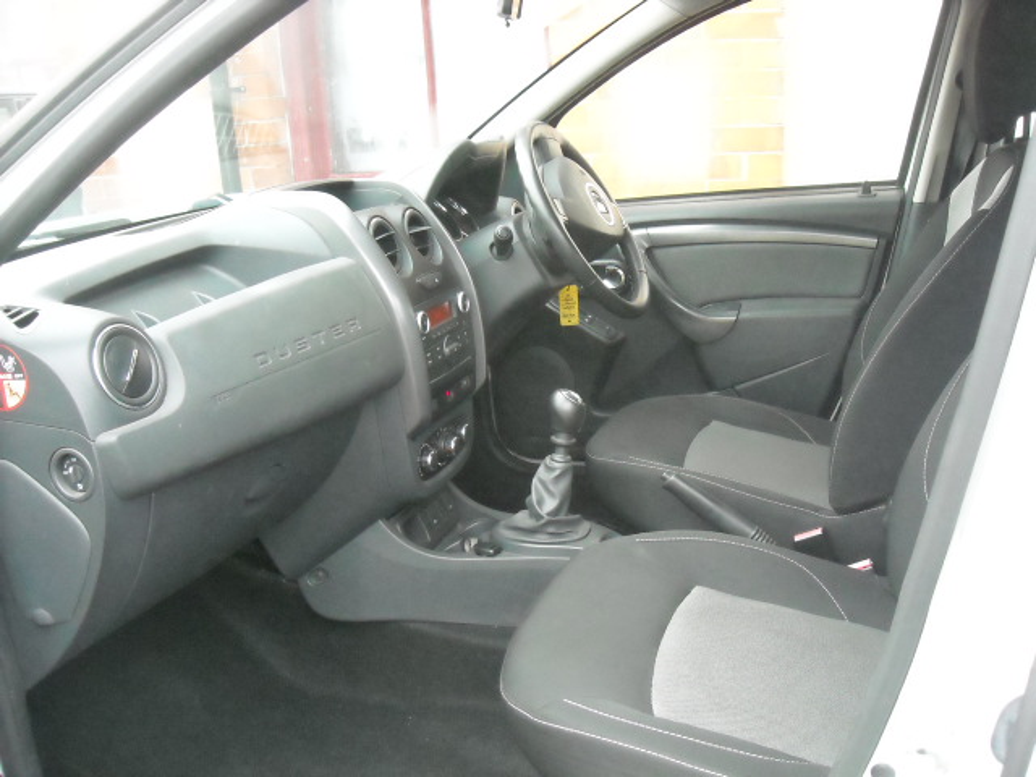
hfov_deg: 52.6
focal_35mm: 35
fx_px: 1047
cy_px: 388
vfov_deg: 40.7
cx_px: 518
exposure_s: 1/96
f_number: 2.8
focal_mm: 5.7
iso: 800
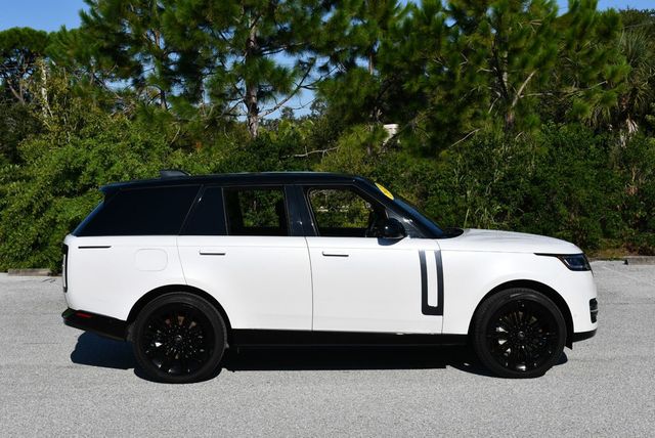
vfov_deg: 26.0
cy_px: 219
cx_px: 328
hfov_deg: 38.2
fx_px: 947
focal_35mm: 52
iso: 100
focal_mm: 26
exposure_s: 1/400
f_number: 10
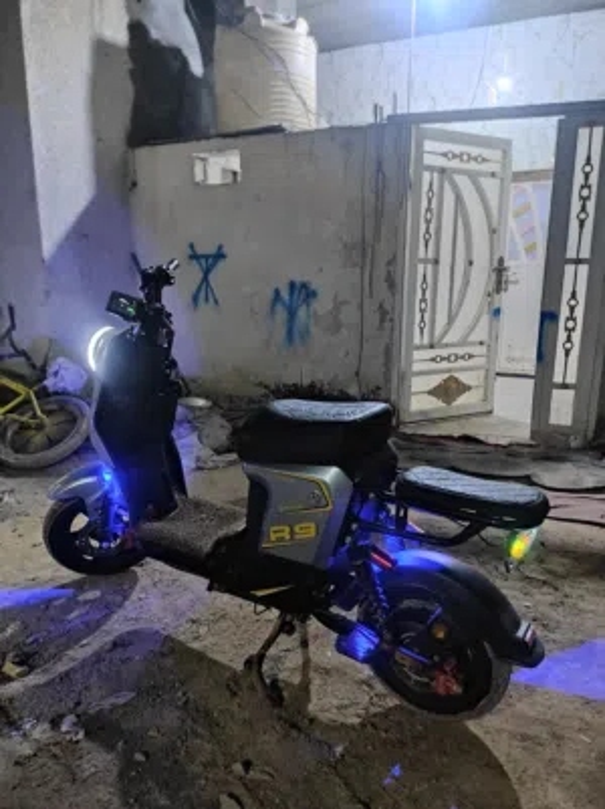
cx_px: 302
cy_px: 404
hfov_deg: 74.6
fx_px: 397
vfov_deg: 91.1
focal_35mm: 17
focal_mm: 4.74
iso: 2095
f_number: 1.79
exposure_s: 1/20
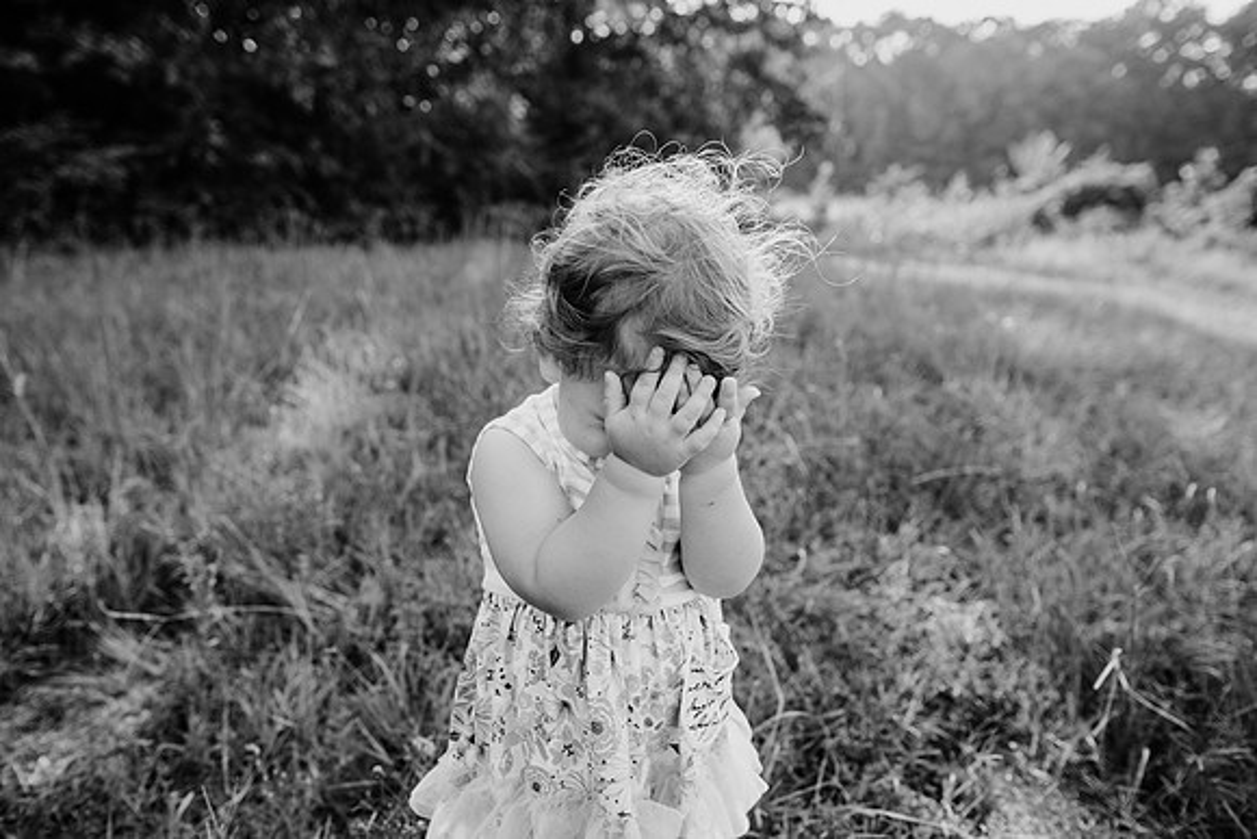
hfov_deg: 73.7
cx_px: 628
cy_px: 420
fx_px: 838
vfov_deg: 53.2
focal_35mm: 24
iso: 200
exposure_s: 1/640
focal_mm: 24
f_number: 3.5
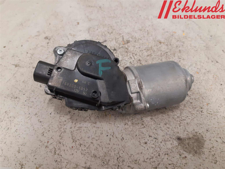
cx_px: 112
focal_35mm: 26
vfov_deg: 53.1
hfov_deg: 67.3
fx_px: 169
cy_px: 84
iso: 200
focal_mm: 3.93
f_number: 1.7
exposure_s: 1/50
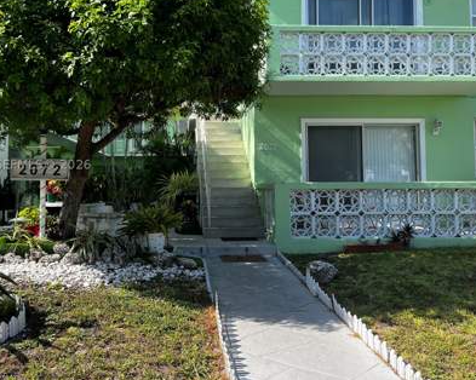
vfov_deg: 47.0
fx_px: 437
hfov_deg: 57.0
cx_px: 202
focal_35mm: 31
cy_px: 165
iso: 50
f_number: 1.5
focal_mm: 5.7
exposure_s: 1/1361
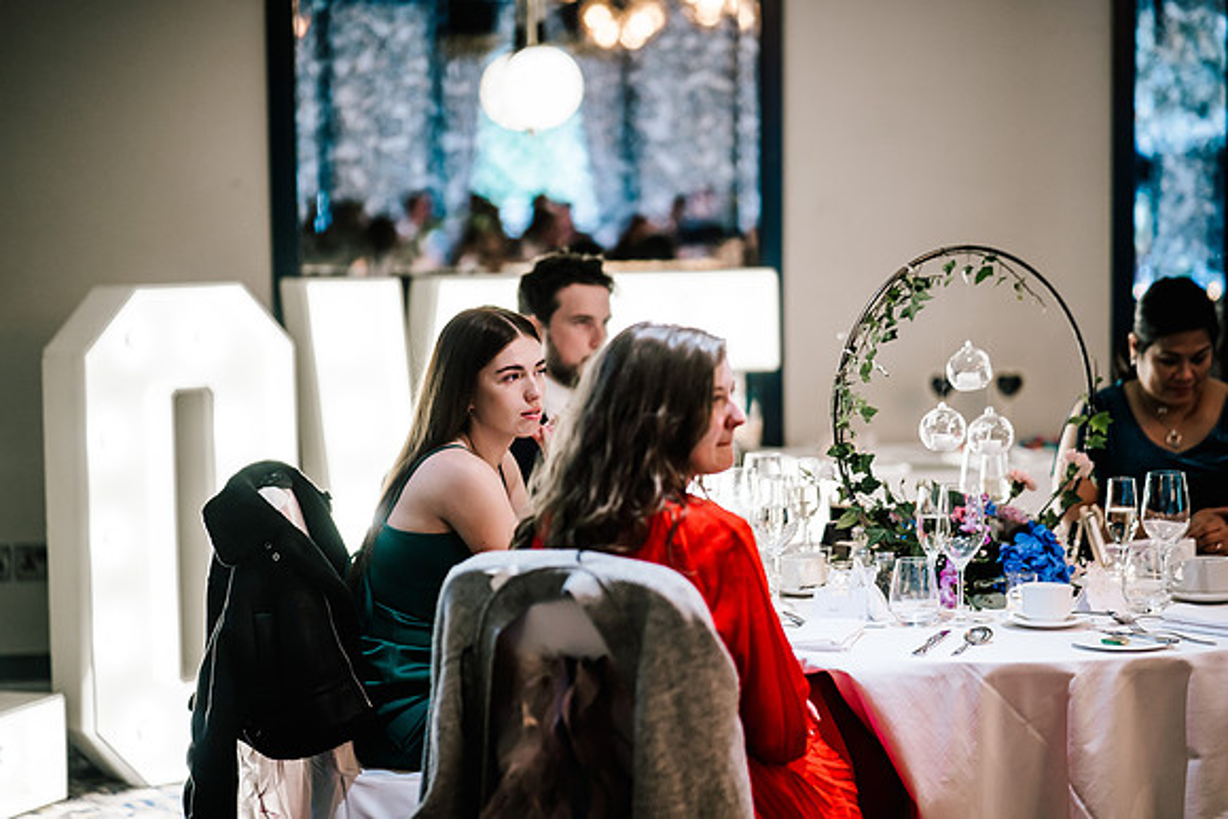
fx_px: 2908
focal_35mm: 85
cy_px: 410
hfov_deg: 23.8
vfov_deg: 16.0
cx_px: 614
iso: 400
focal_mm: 85
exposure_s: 1/250
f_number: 1.4
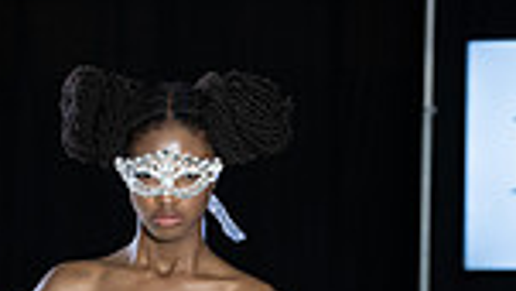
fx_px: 4790
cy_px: 698
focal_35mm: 350
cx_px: 185
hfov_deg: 6.2
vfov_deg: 3.4
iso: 1250
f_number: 5.6
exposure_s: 1/160
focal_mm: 112
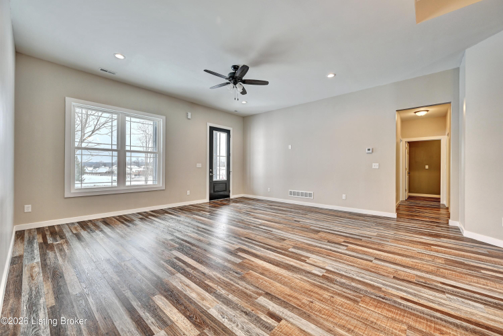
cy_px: 168
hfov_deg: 104.3
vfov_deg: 81.2
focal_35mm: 14
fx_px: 196
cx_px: 252
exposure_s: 1/5
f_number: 8
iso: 200
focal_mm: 14
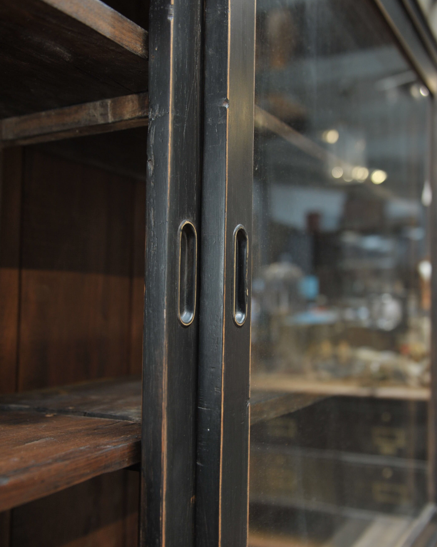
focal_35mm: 40
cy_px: 277
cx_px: 218
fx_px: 647
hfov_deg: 37.3
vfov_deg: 45.8
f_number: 3.5
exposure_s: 1/50
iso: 640
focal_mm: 35
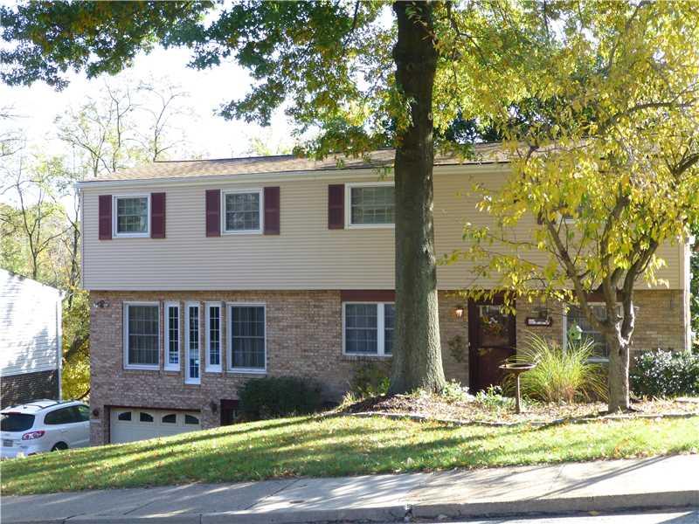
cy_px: 262
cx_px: 350
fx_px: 929
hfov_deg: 41.2
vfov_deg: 31.5
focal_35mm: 46
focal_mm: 7.9
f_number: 4.1
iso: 100
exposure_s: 1/125
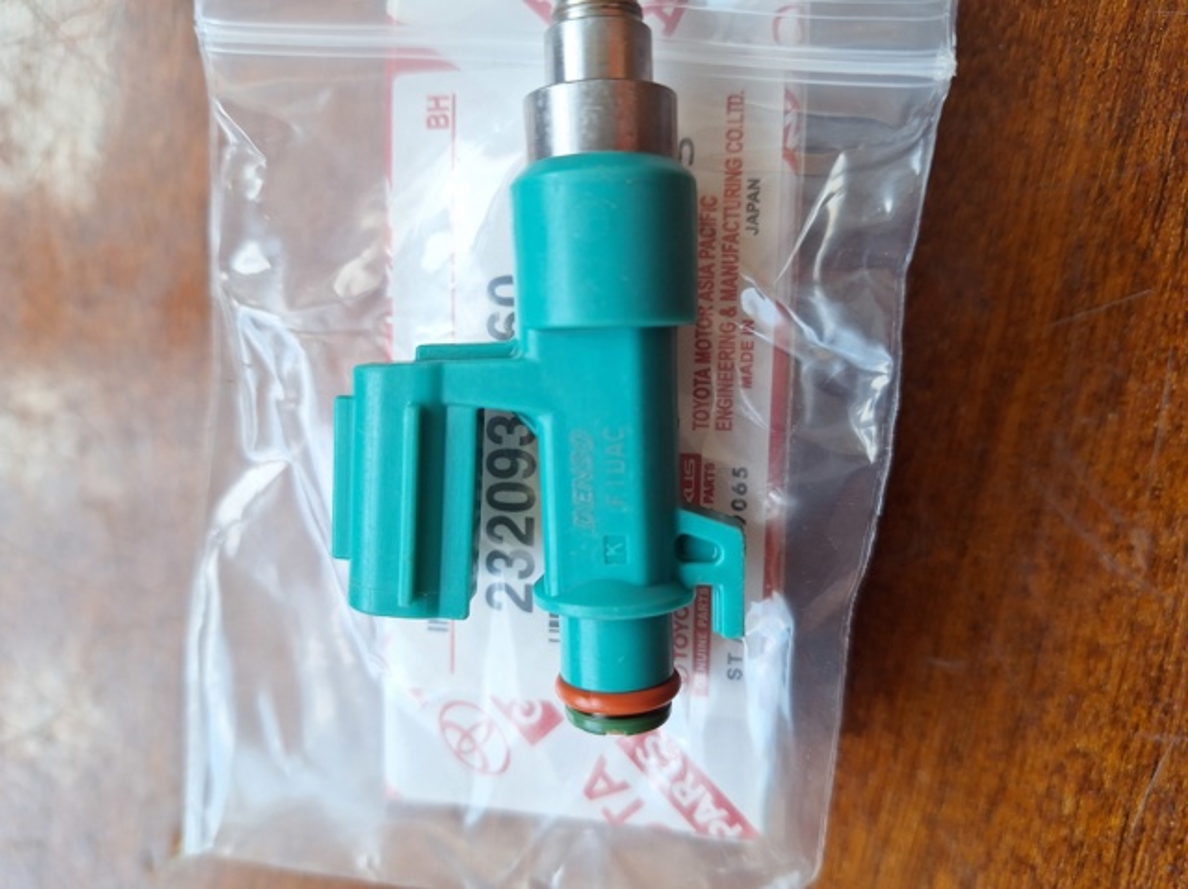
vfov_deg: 58.8
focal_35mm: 23
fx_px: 789
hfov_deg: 74.0
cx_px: 594
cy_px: 444
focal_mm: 5.54
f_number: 1.8
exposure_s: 1/107
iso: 40
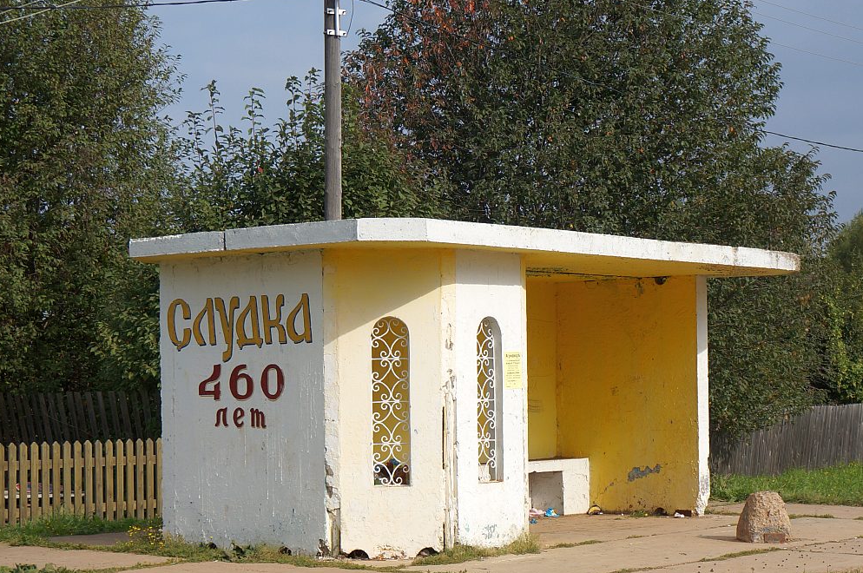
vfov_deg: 17.6
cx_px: 461
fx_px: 1843
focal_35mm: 77
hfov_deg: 26.3
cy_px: 426
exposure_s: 1/500
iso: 100
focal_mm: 34
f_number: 8
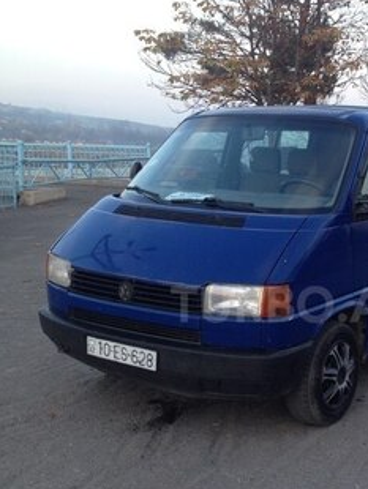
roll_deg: -1.3
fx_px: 793
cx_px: 292
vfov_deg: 34.2
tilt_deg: -9.1
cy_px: 304
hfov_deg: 25.7
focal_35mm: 56
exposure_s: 1/40
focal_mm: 4.28
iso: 50
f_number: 2.4
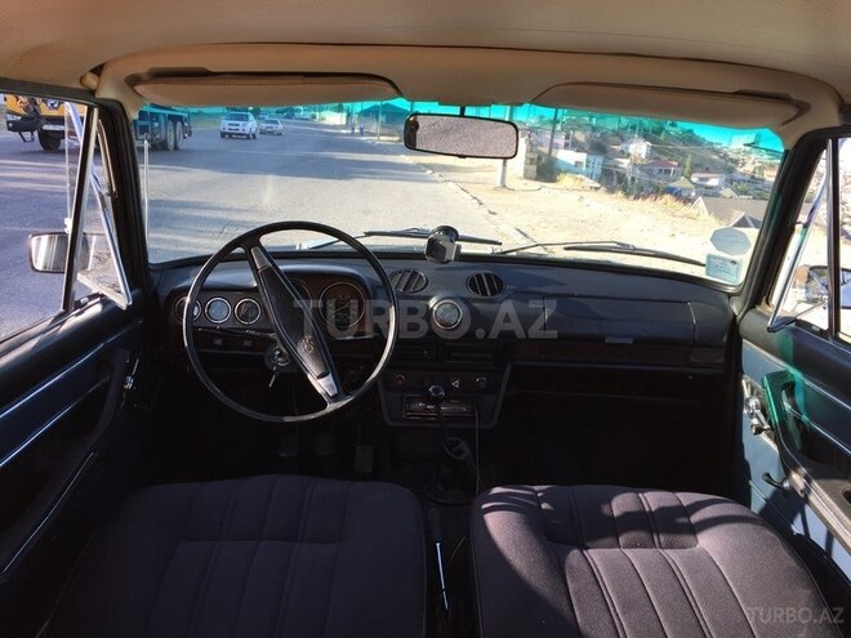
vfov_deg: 48.2
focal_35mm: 29
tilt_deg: -12.1
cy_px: 319
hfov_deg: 61.7
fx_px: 713
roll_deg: -3.9
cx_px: 426
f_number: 2.2
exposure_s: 1/309
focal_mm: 4.15
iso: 32
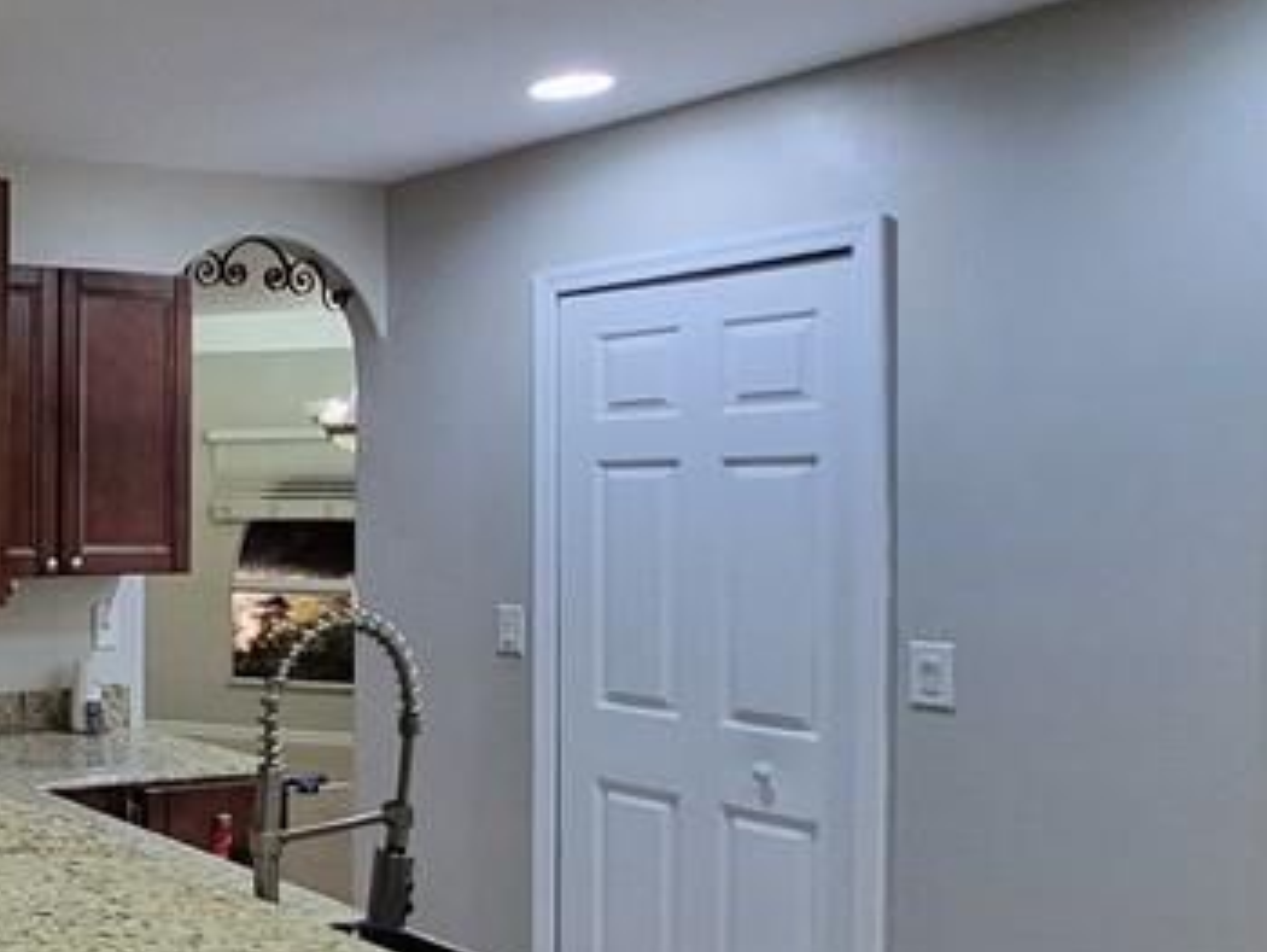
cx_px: -319
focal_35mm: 38
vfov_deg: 37.6
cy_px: 568
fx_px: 1392
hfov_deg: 35.8
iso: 640
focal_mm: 1.74
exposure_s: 1/60
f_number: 2.2
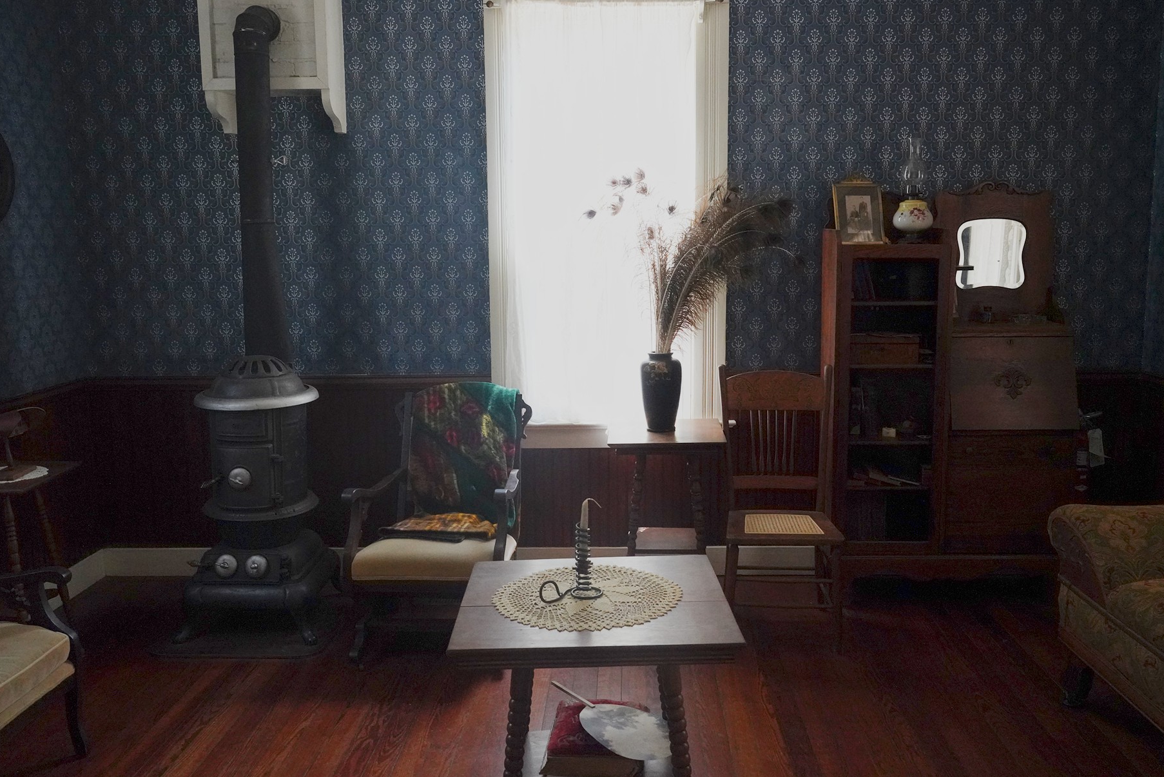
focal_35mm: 31
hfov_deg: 60.3
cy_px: 368
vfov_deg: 42.3
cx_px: 607
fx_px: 1003
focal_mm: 28
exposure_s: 1/100
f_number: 10
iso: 6400
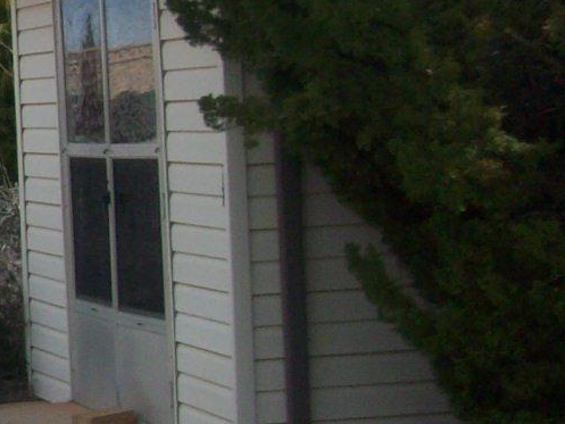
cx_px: -567
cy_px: 134
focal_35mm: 140
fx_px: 2286
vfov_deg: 10.6
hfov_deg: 12.4
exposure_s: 1/433
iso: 64
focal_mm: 5.7
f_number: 5.5
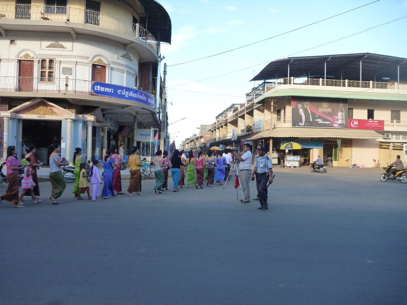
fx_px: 329
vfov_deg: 49.7
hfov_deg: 63.4
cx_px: 204
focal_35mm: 28
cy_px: 152
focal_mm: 4.9
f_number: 3.3
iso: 125
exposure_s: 1/160
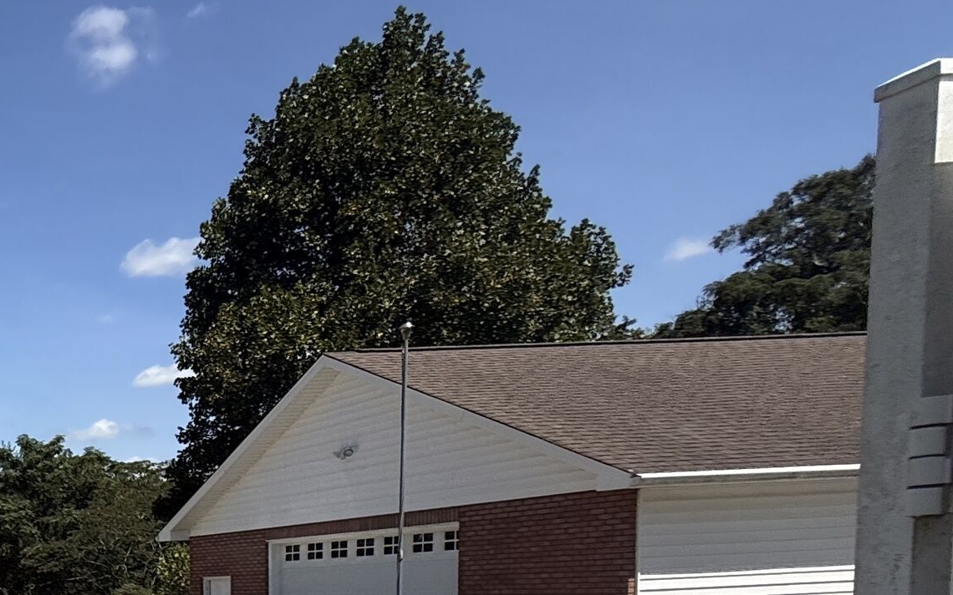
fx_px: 1039
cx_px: -330
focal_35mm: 40
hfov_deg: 33.4
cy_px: 687
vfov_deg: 28.4
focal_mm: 2.22
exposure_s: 1/2841
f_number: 2.2
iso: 50
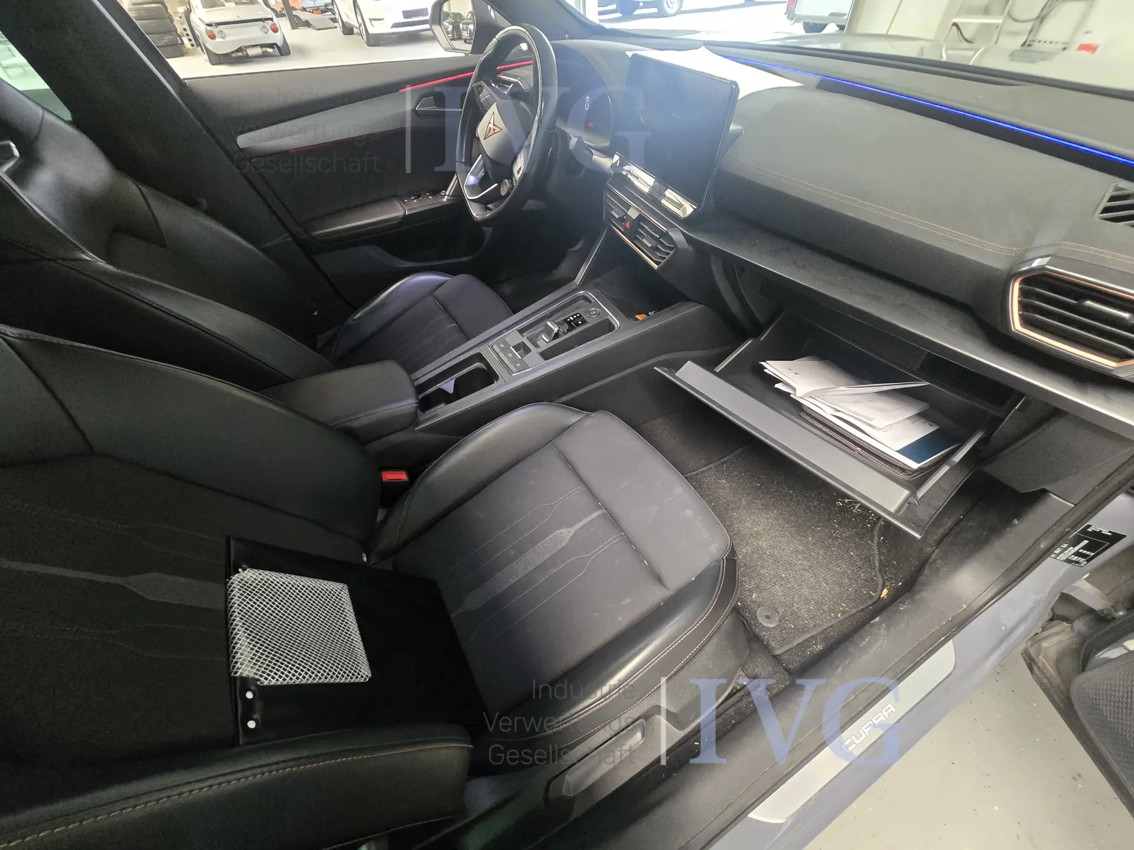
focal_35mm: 13
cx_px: 567
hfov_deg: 106.2
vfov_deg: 89.9
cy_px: 425
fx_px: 426
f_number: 2.2
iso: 1000
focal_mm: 2.2
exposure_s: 1/64.9
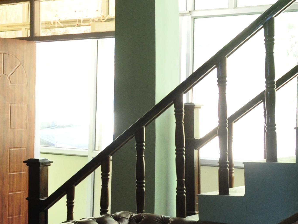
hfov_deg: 21.2
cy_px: 129
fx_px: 697
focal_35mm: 81
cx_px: -117
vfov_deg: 18.2
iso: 800
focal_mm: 18
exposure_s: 1/15
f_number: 6.3
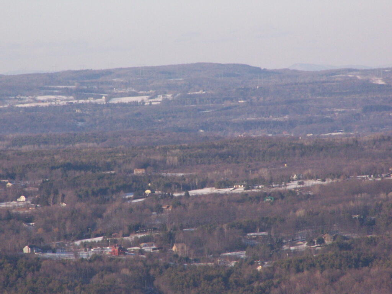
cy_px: 147
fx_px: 4303
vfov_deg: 3.9
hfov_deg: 5.2
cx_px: 196
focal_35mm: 380
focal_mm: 63
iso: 400
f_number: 7.1
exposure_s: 1/640
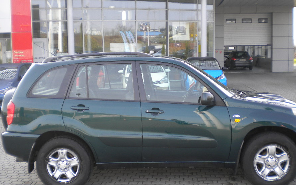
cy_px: 102
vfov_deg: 29.8
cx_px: 159
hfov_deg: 46.2
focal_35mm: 43
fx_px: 347
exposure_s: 1/145
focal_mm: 6.3
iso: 80
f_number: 3.1
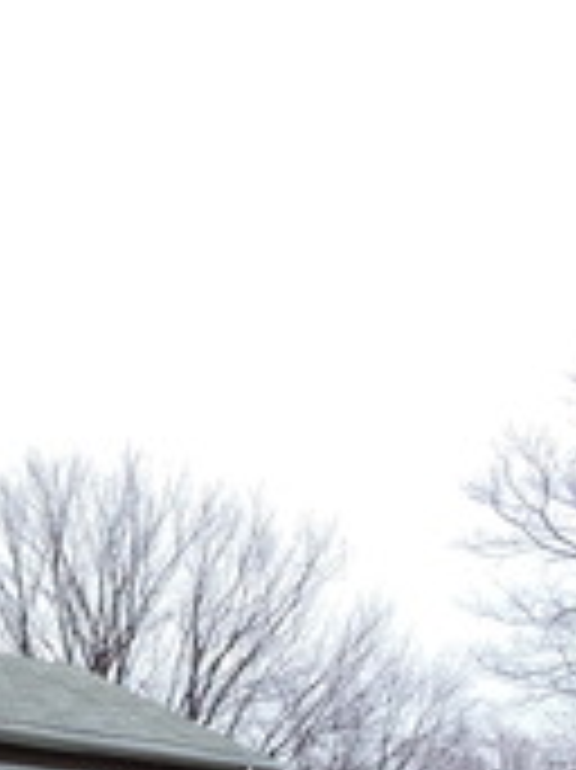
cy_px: 1049
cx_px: -225
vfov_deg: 19.7
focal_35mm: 90
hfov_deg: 15.4
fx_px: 1999
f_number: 3.3
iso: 100
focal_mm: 4.3
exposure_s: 1/80
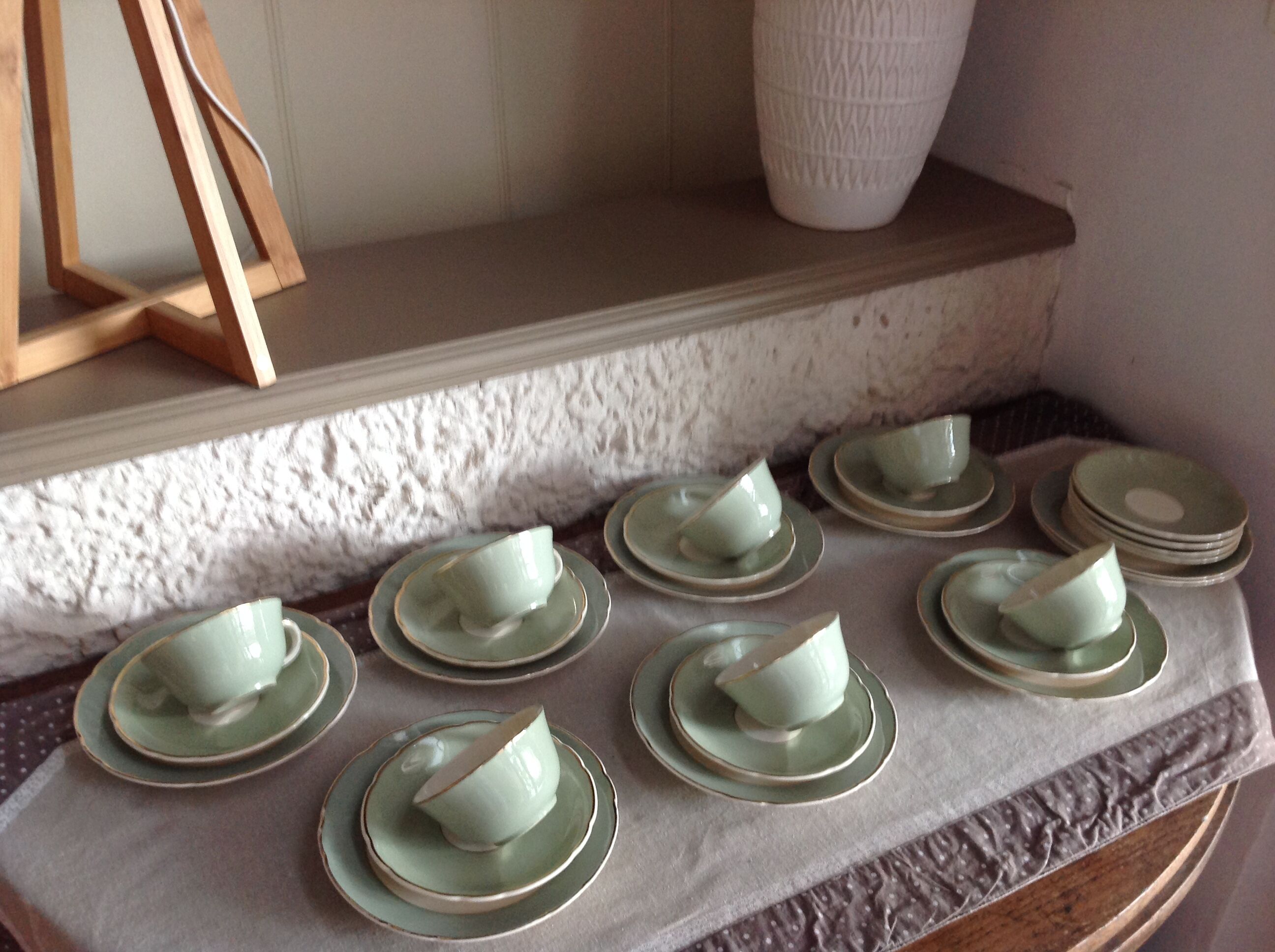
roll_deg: -2.2
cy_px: 476
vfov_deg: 40.6
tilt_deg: -32.6
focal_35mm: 35
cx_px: 638
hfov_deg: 52.7
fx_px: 1287
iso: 125
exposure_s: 1/15
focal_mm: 4.28
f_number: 2.4
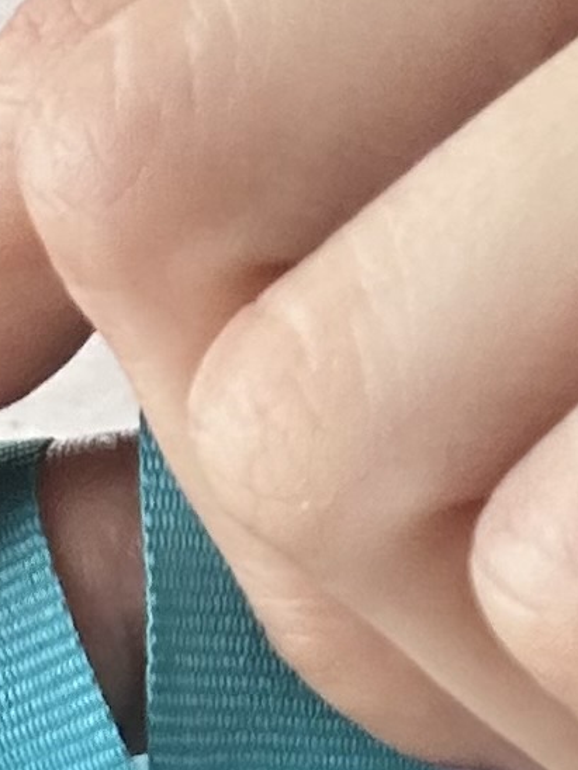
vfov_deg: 11.3
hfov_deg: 8.6
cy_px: 1065
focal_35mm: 169
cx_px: -193
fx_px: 3762
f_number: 1.9
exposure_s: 1/121
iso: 80
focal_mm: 2.69
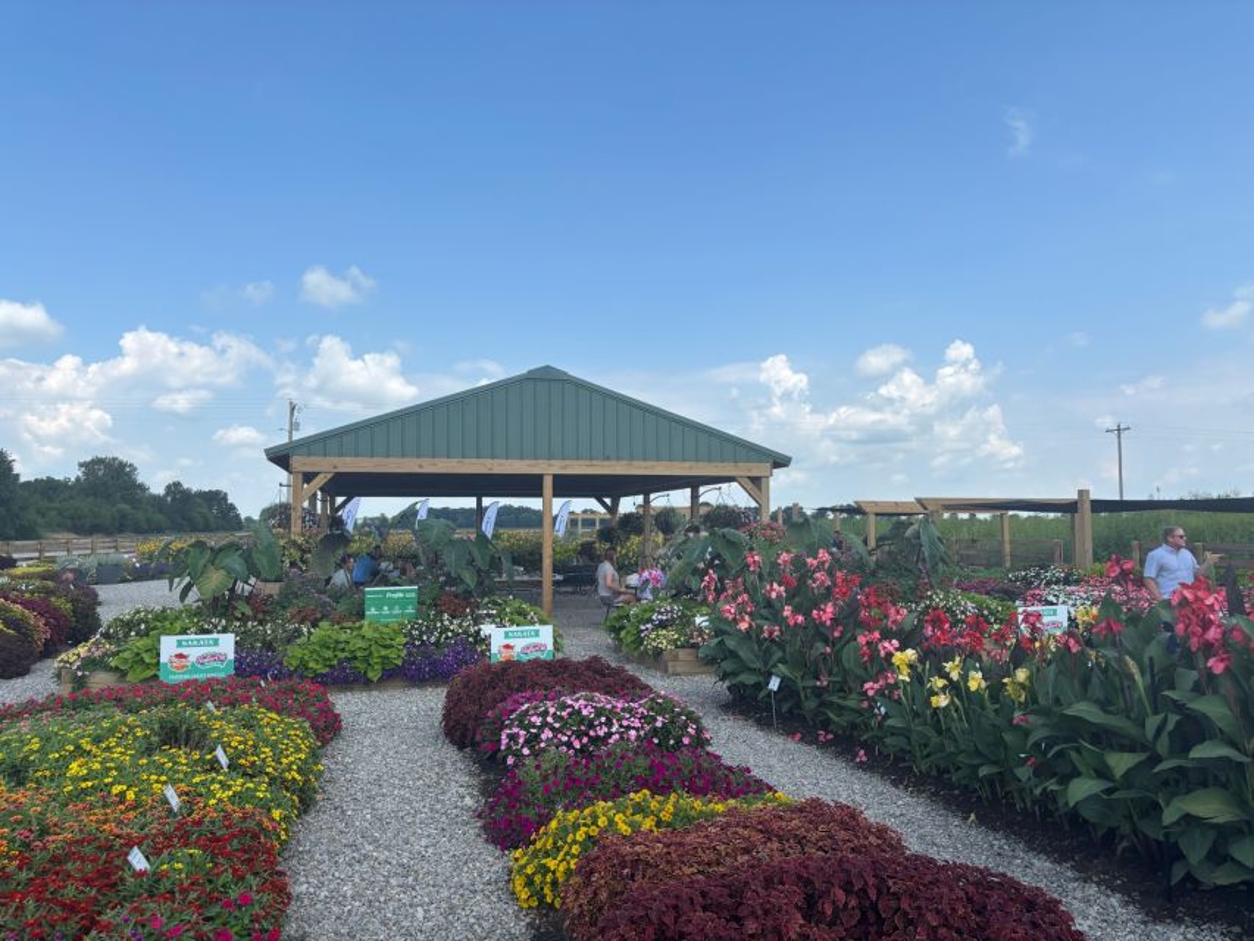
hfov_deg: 67.3
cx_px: 627
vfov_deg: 53.1
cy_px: 470
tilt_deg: +1.5
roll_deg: -1.3
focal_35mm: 26
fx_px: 942
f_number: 1.6
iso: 50
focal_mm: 5.96
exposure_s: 1/2778
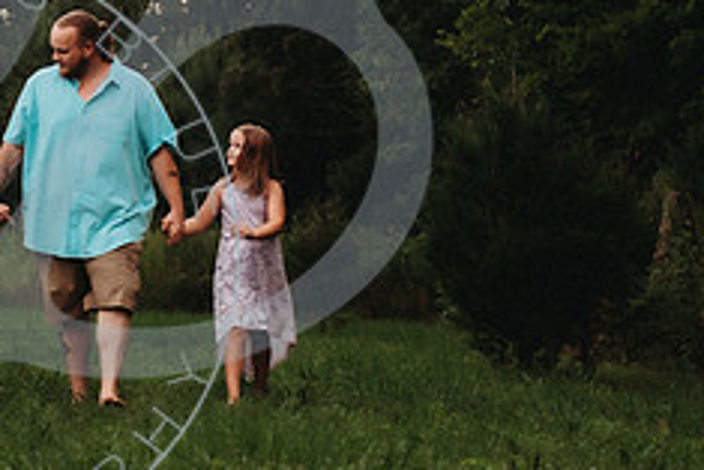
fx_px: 3385
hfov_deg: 11.8
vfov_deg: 7.9
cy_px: 4
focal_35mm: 173
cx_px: 81
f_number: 2.8
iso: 160
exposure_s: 1/640
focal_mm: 70
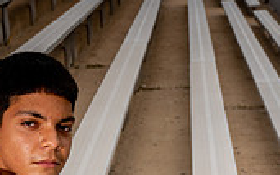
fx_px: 695
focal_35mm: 91
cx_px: 103
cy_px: 365
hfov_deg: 22.7
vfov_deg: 12.4
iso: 80
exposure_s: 1/250
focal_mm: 34
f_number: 6.3
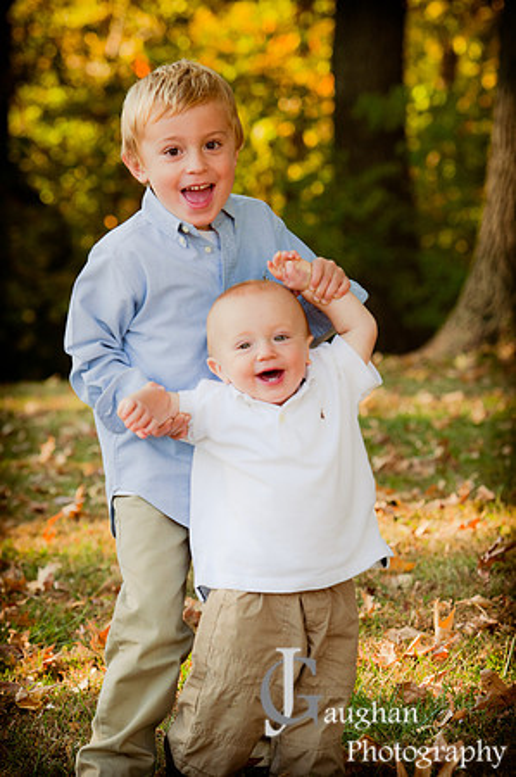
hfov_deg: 7.3
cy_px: 388
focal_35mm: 188
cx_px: 258
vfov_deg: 11.0
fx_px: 4040
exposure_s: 1/320
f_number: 4.5
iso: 640
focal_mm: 125
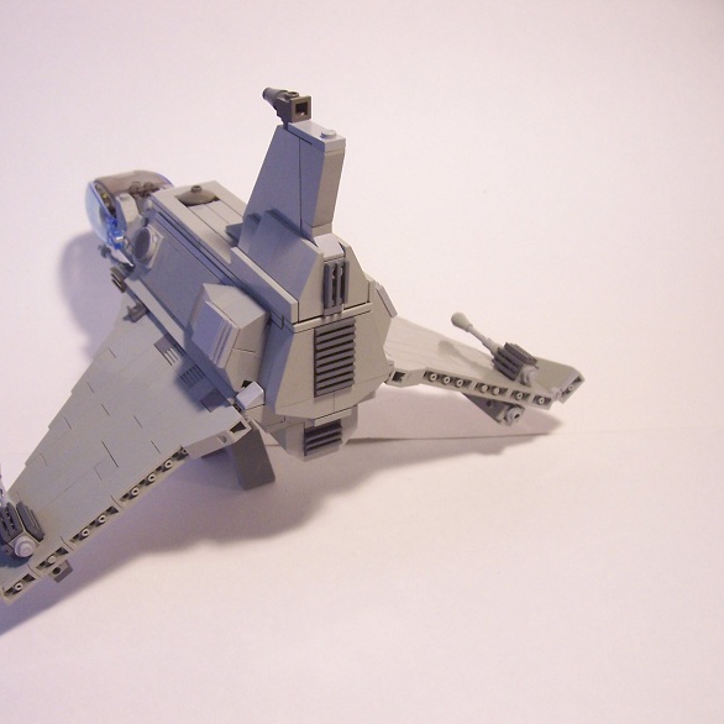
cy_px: 366
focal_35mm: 41
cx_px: 272
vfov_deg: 40.9
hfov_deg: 40.6
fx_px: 970
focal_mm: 5.6
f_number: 2.7
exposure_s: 1/30
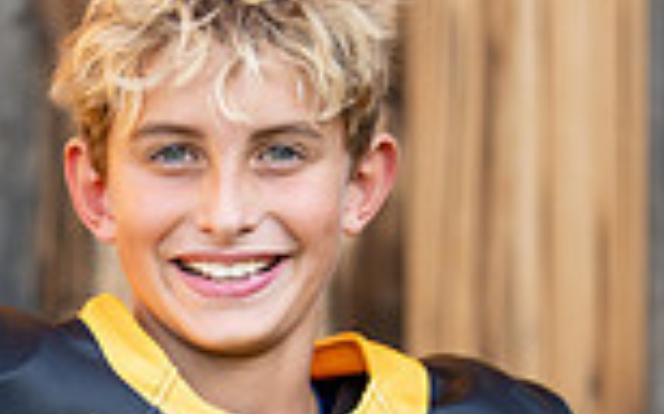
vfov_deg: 5.9
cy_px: 643
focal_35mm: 219
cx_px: 224
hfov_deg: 9.6
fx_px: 3960
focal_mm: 50
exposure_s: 1/1600
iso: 100
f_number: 1.2
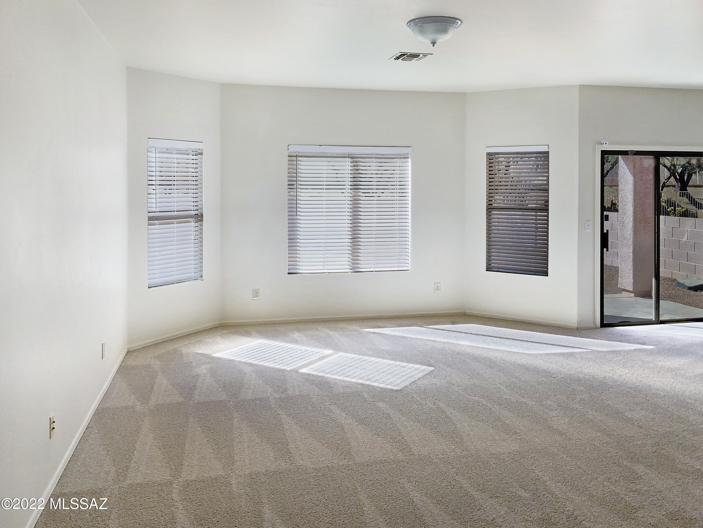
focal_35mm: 29
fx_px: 589
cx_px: 352
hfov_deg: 61.6
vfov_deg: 48.3
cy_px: 264
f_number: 1.8
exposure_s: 1/446
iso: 16
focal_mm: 3
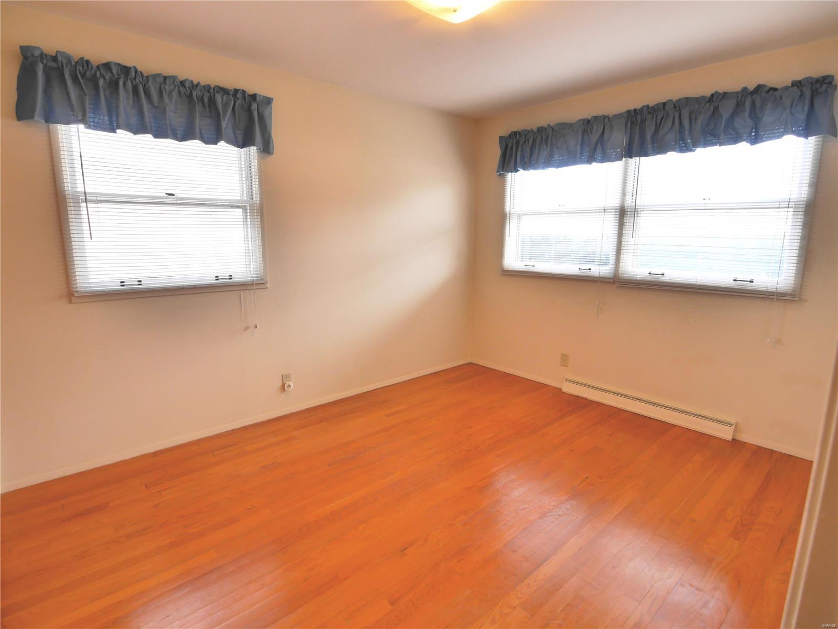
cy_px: 314
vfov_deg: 71.6
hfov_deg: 87.7
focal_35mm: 18
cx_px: 419
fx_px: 436
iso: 800
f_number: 4
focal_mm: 9
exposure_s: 1/60
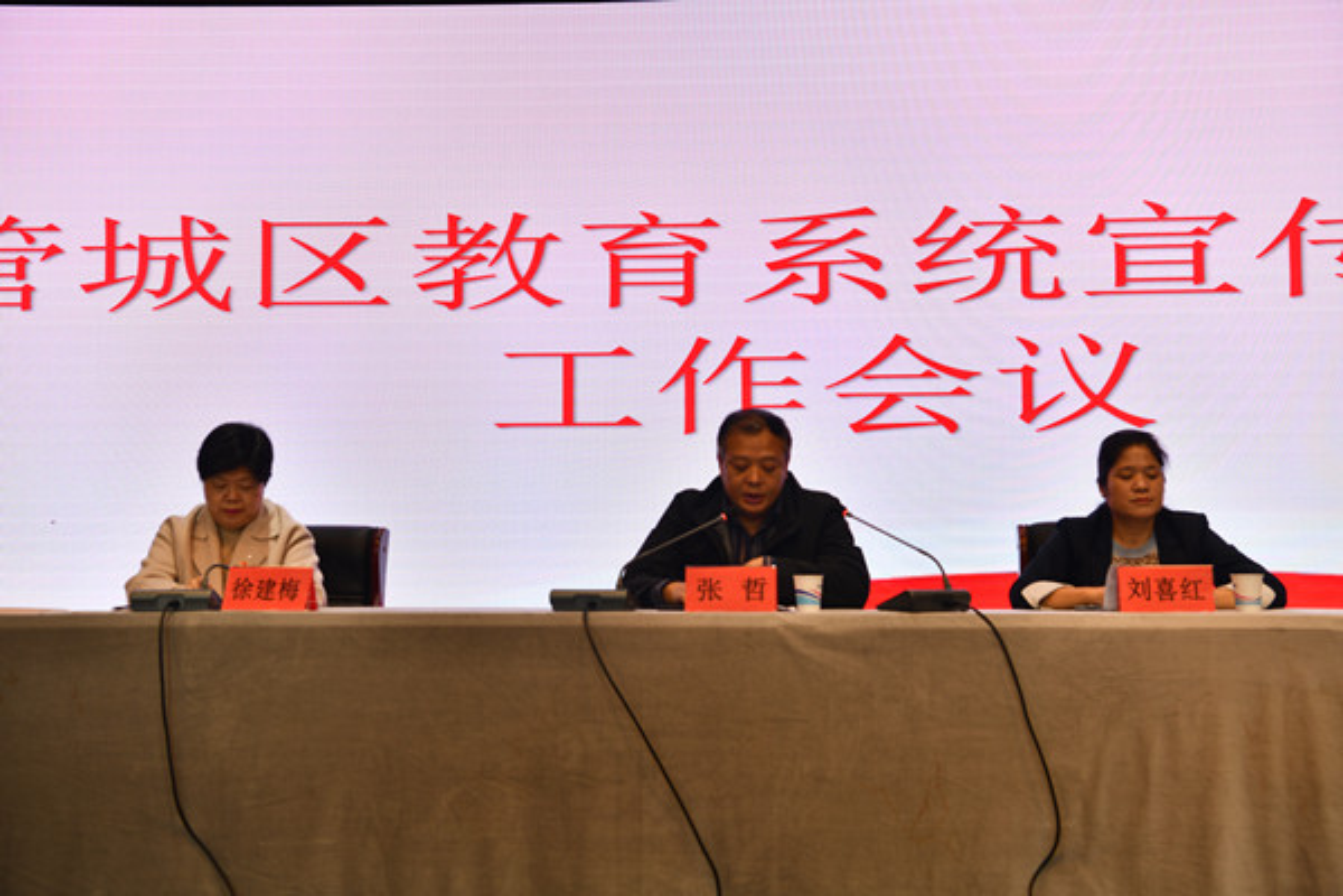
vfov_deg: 28.1
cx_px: 672
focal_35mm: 48
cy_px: 448
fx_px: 1791
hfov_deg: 41.1
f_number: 5
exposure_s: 1/60
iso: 125
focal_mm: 48
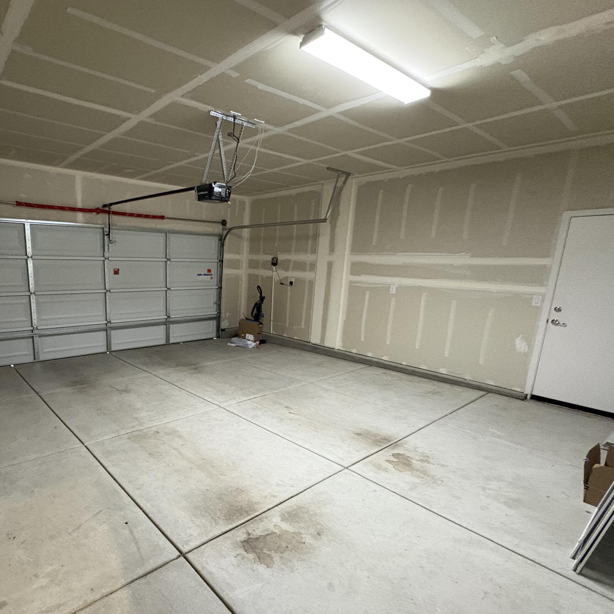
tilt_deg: -12.1
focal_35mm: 19
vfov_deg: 77.4
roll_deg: -1.0
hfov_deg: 75.3
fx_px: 381
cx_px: 205
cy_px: 343
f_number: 2.2
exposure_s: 1/40
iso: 800
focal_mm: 2.22
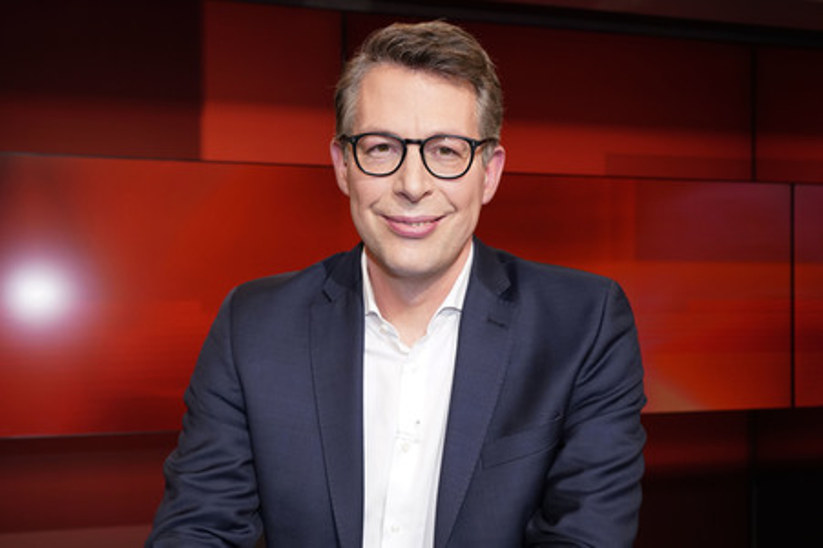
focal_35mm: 33
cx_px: 412
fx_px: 754
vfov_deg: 39.9
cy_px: 274
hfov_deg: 57.3
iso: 1600
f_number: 5
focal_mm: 33
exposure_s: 1/125
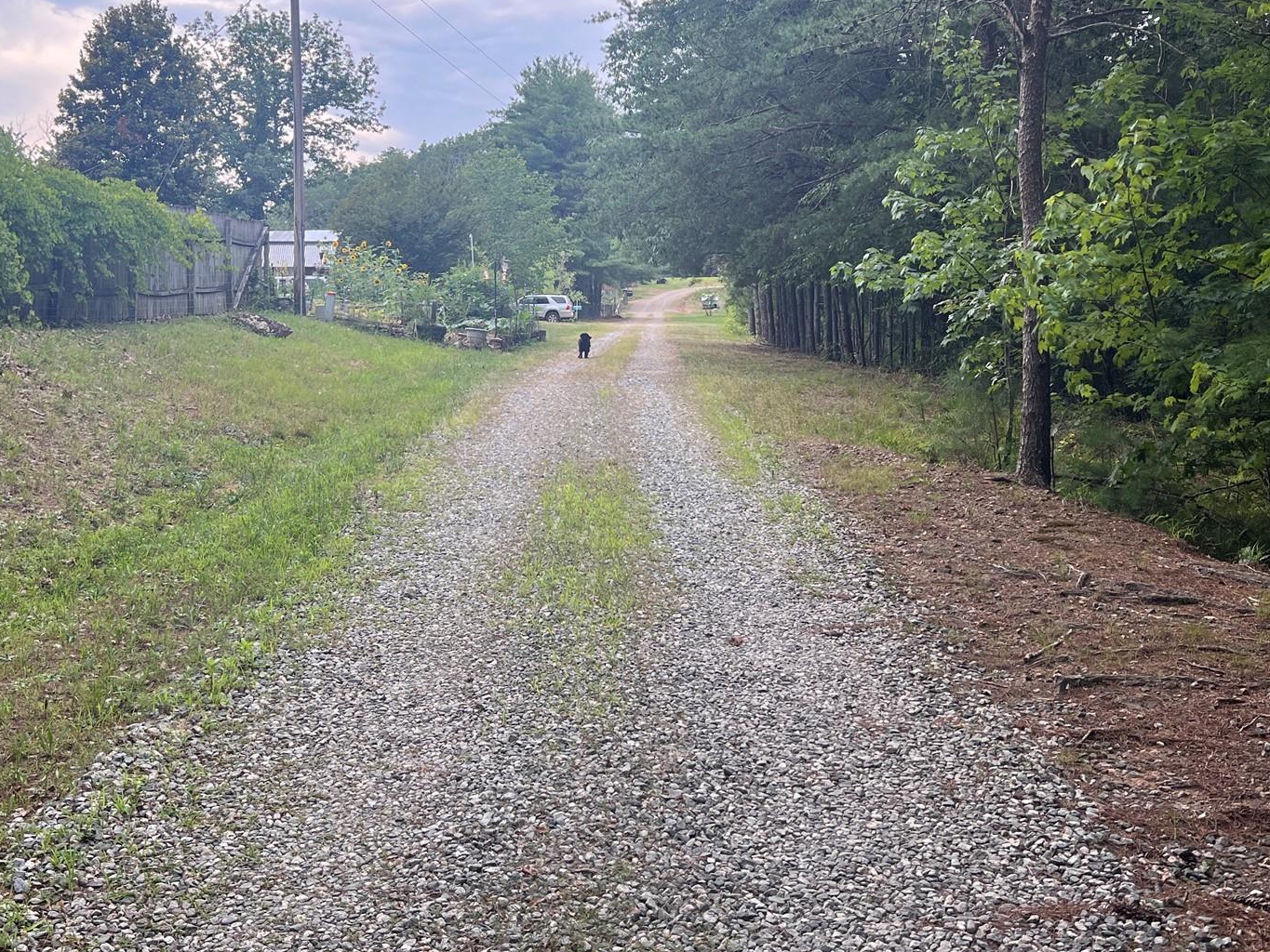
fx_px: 1431
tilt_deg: +2.3
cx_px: 561
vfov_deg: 36.4
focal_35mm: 39
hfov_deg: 47.8
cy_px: 311
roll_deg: +1.2
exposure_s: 1/427
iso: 50
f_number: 1.5
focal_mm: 5.7
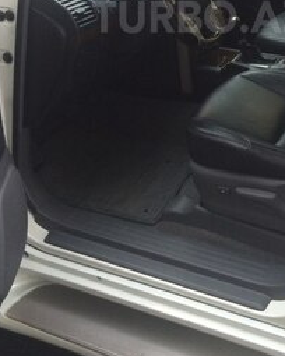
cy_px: 17
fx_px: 580
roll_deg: +0.2
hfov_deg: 27.4
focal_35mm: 55
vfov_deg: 32.0
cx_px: 200
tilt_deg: -16.5
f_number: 2.2
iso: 64
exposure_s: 1/33
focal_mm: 4.15
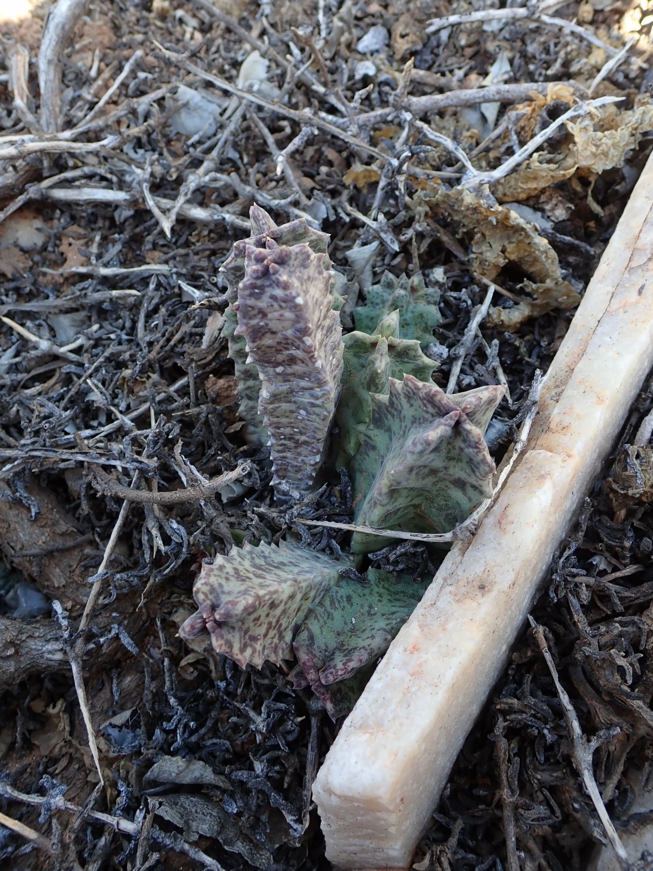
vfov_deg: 60.0
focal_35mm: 30
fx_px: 755
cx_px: 326
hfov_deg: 46.8
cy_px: 436
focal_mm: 5.5
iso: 100
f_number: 3.2
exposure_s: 1/60
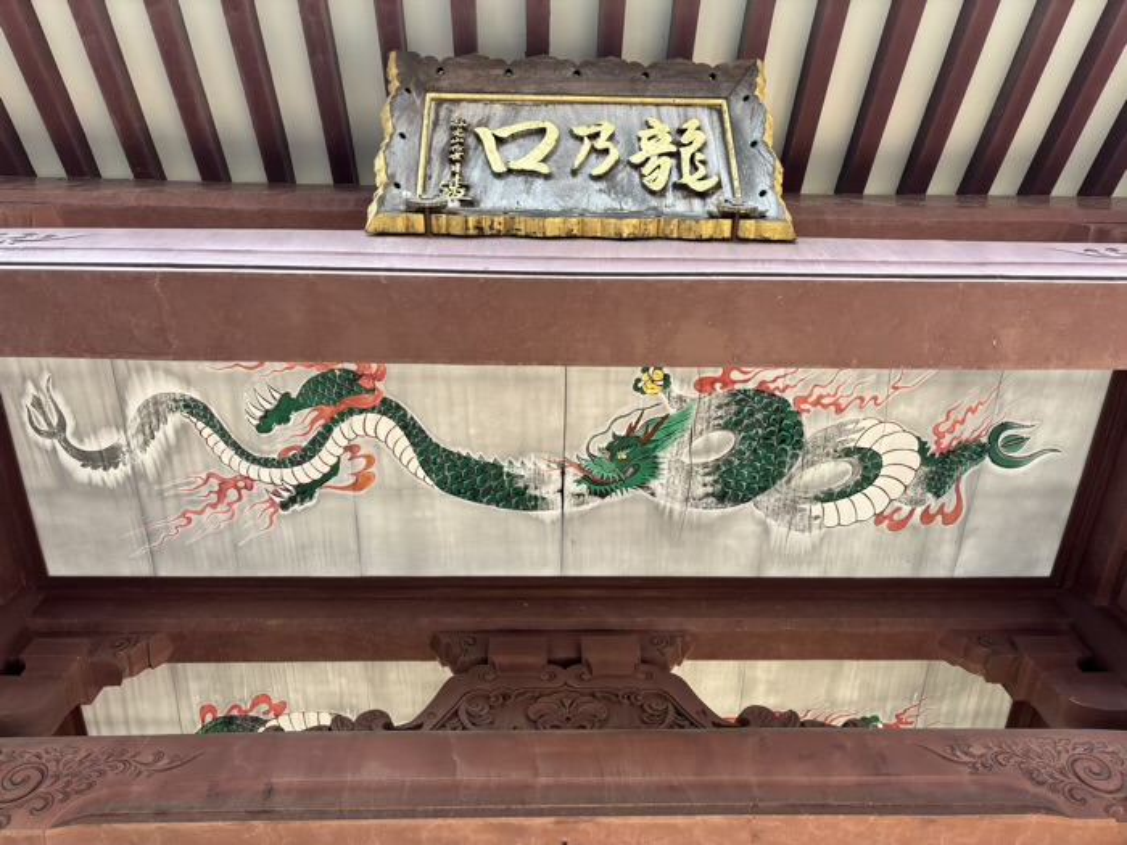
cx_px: 564
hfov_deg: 67.3
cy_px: 422
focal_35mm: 26
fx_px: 846
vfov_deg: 53.1
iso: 50
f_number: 1.6
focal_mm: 5.96
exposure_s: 1/121
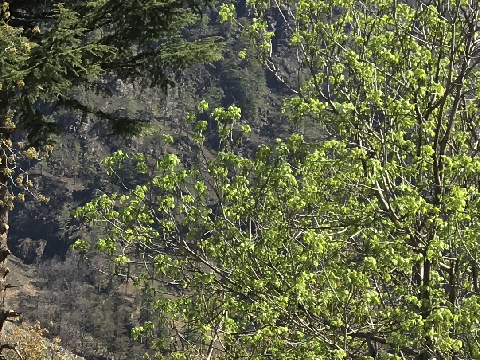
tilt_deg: -3.5
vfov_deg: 12.7
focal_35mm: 108
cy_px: 617
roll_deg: -0.7
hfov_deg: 16.9
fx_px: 1497
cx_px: -192
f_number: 2.2
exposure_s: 1/845
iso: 25
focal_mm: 4.15
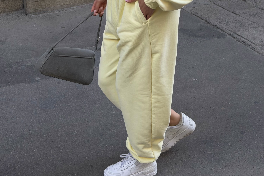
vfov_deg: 19.9
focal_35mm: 67
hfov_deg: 30.1
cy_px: 14
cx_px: 132
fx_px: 491
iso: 64
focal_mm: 6.76
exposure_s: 1/379
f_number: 1.78
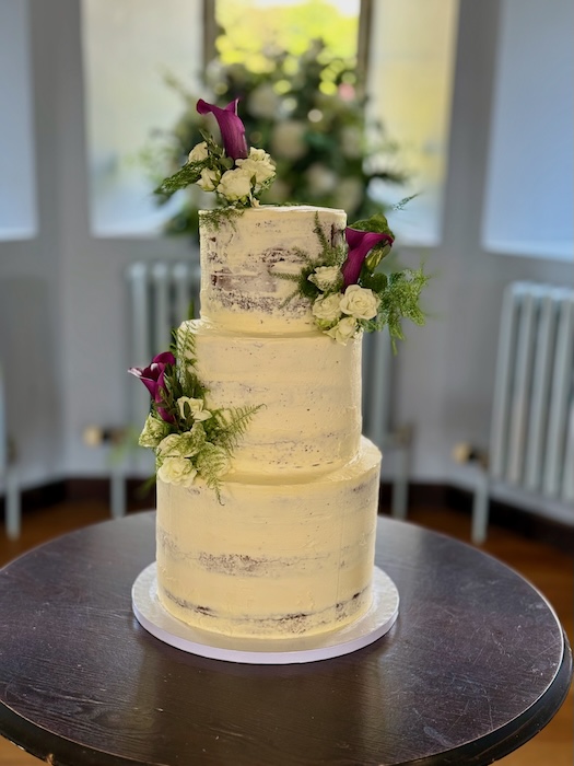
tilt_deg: -15.4
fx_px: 1061
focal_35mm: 48
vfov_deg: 39.7
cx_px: 287
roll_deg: -2.7
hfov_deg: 30.3
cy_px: 383
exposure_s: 1/77
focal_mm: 6.76
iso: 100
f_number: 1.78
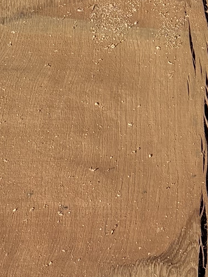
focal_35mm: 150
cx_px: 191
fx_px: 1201
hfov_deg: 9.8
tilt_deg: -51.1
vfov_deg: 13.0
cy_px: 26
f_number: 1.6
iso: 50
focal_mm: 5.96
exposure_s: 1/5814
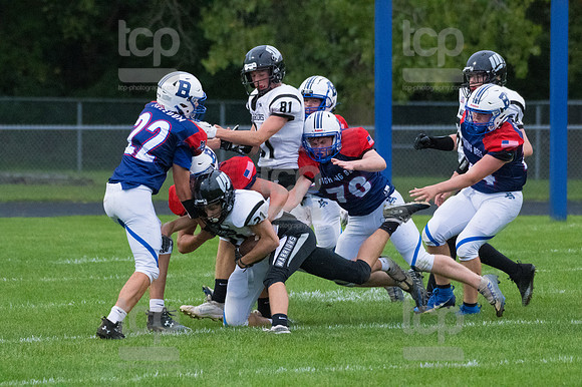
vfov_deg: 3.8
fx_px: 5816
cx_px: 291
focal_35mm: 360
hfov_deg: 5.7
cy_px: 194
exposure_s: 1/2000
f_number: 5.6
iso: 6400
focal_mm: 240
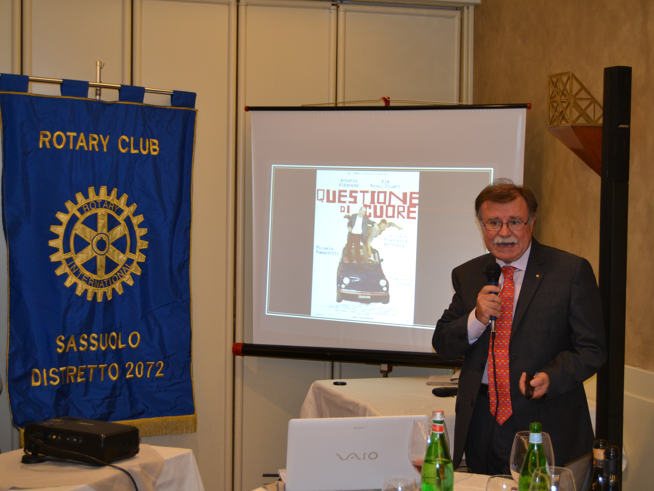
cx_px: 349
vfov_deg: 22.6
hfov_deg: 29.8
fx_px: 1228
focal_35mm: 65
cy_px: 245
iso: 500
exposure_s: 1/60
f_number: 5
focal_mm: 40
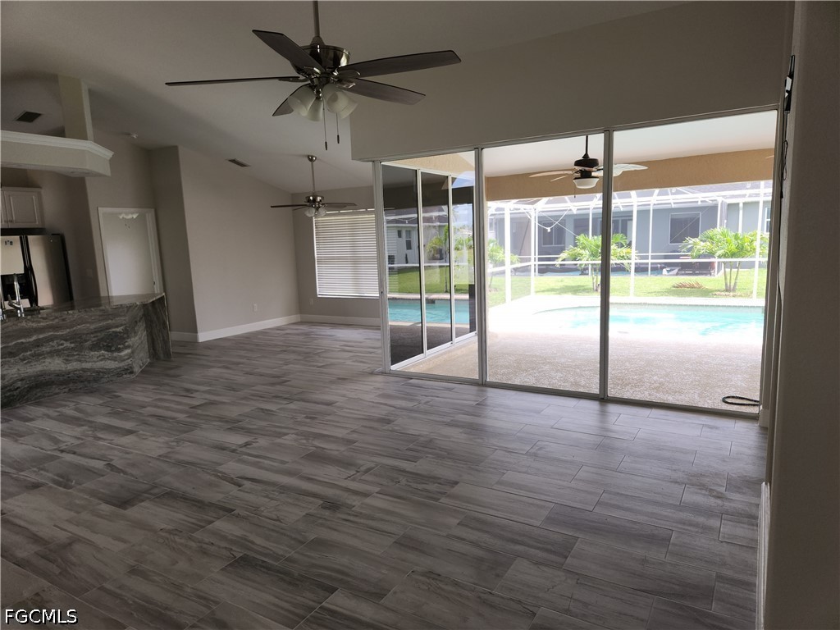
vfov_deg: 58.9
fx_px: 558
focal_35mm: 23
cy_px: 315
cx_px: 420
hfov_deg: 73.9
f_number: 1.8
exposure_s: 1/60
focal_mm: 5.4
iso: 20
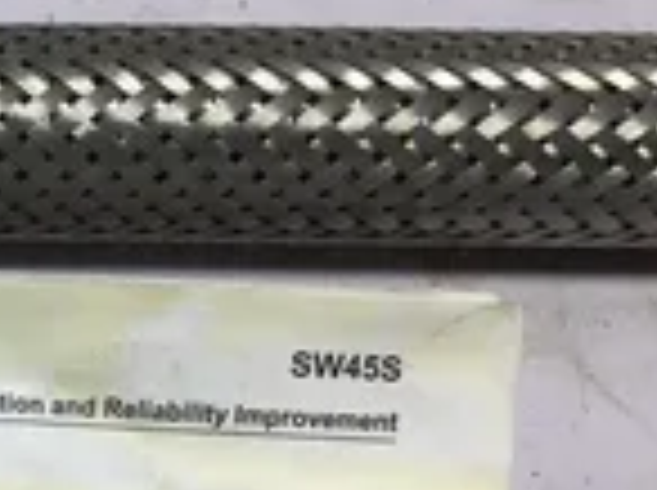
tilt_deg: -66.8
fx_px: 1611
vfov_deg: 17.1
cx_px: -234
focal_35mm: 85
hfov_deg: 20.7
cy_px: 427
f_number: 2.4
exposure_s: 1/173
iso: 25
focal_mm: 3.3
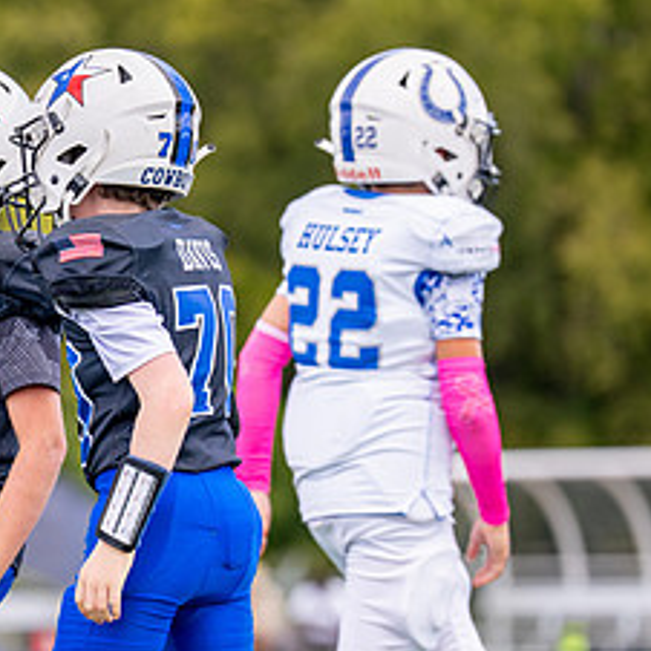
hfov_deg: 4.7
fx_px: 7958
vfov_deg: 4.7
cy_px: 437
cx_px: 82
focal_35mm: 374
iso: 400
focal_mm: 152
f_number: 2.8
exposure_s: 1/3200
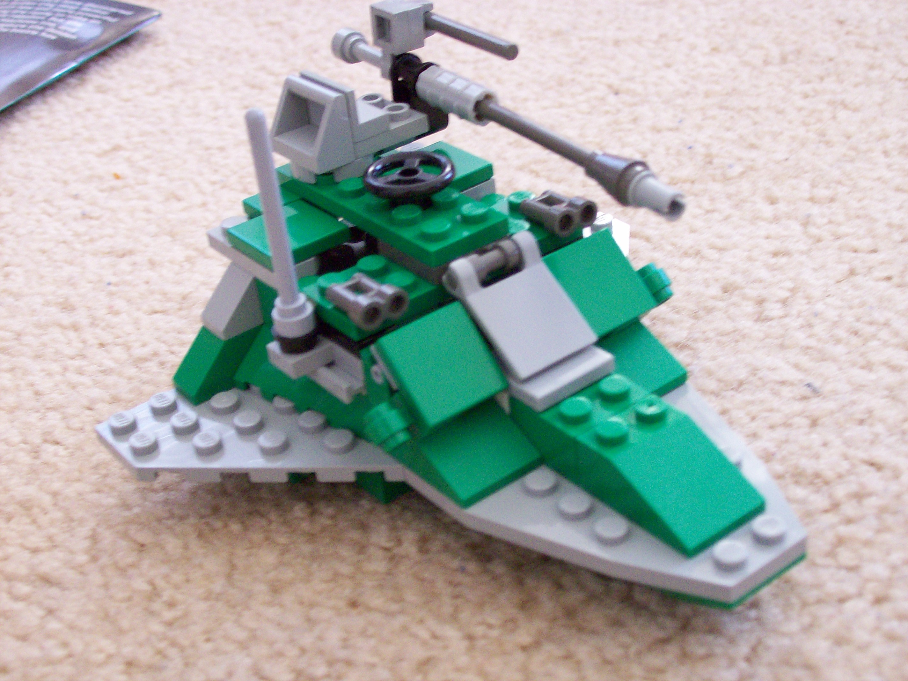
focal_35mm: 56
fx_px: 1468
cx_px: 454
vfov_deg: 26.1
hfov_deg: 34.4
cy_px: 340
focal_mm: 9.4
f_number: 3.4
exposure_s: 1/21.3
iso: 160
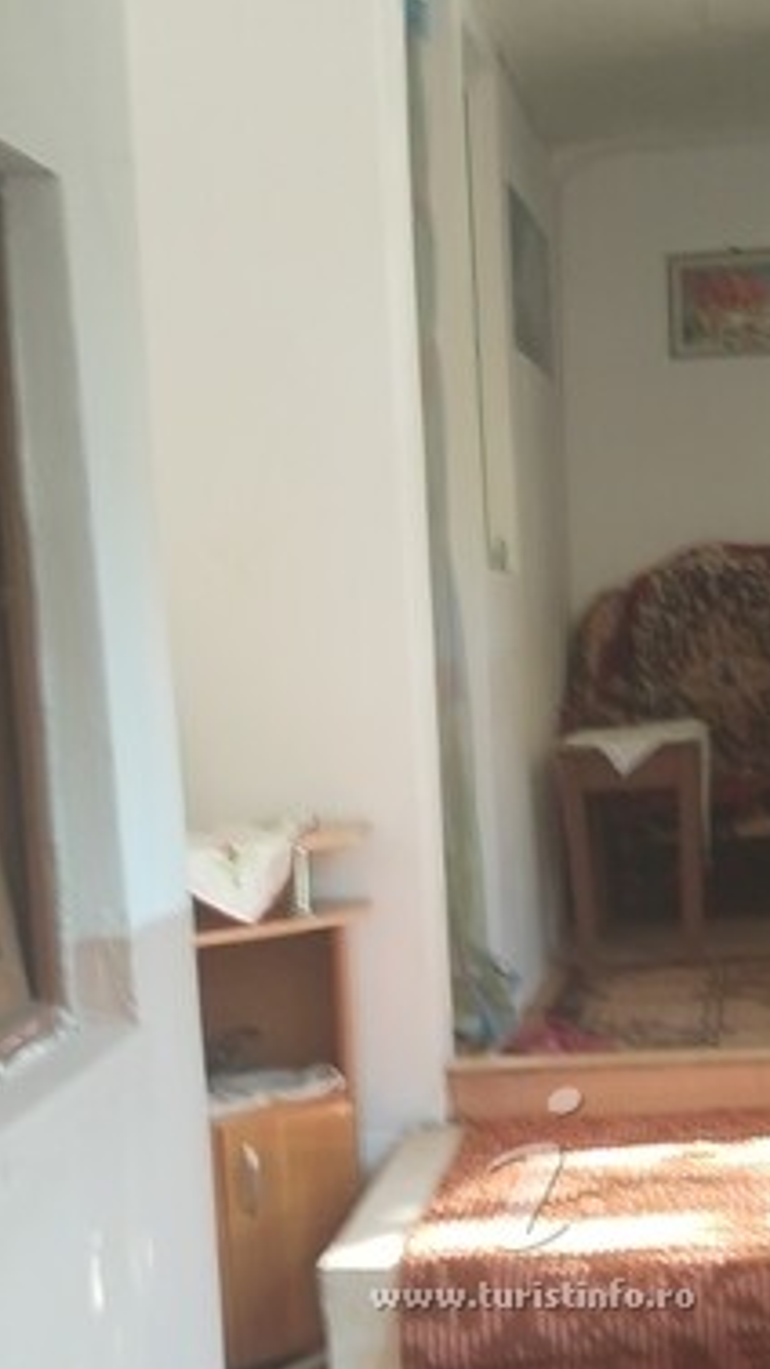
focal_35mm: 77
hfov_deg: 15.7
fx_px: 2796
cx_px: 461
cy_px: 1122
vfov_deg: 26.9
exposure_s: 1/50
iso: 173
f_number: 1.8
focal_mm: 4.75
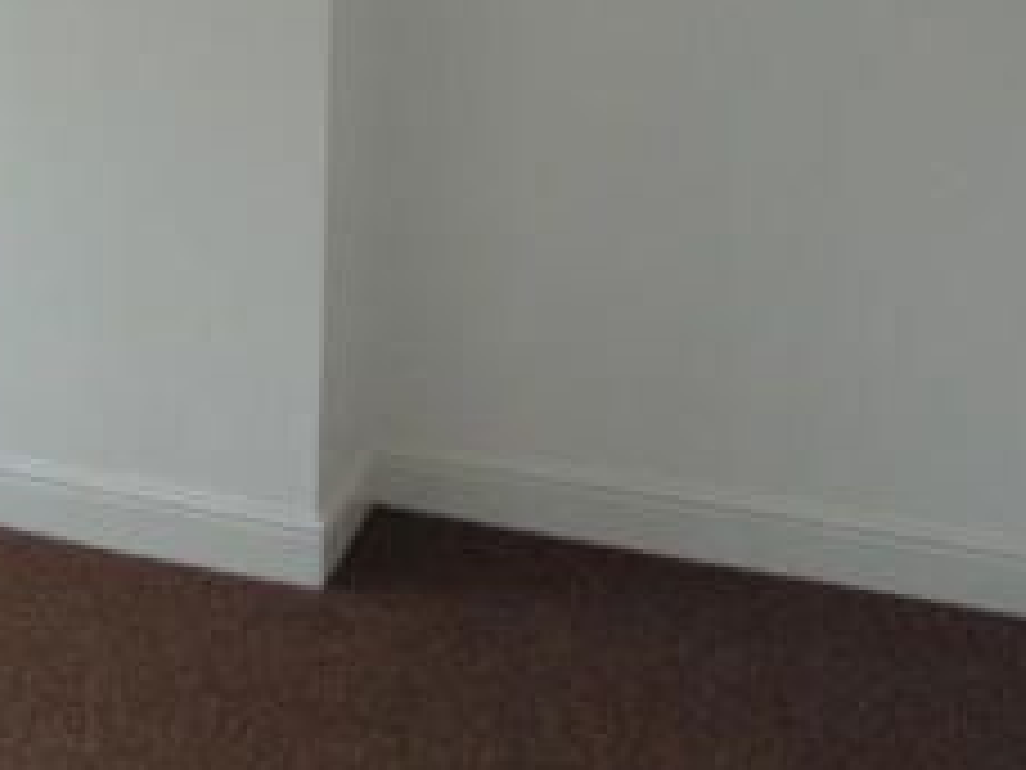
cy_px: -7
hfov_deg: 28.7
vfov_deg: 22.1
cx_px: 47
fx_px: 1897
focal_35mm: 64
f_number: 3
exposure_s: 1/50
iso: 80
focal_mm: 4.5
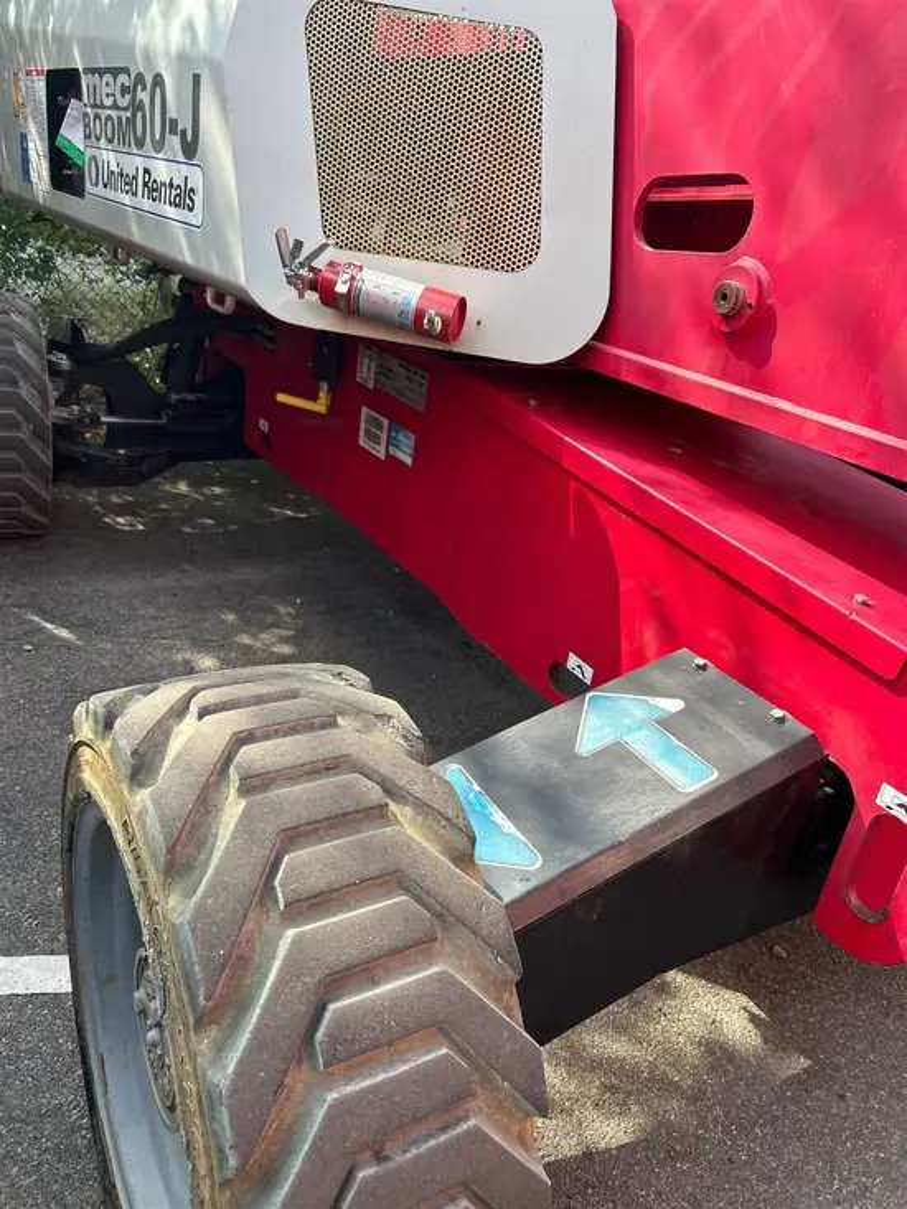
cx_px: 454
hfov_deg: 53.1
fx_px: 908
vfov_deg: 67.3
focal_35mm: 26
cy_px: 604
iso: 50
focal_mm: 5.7
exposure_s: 1/495
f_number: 1.5
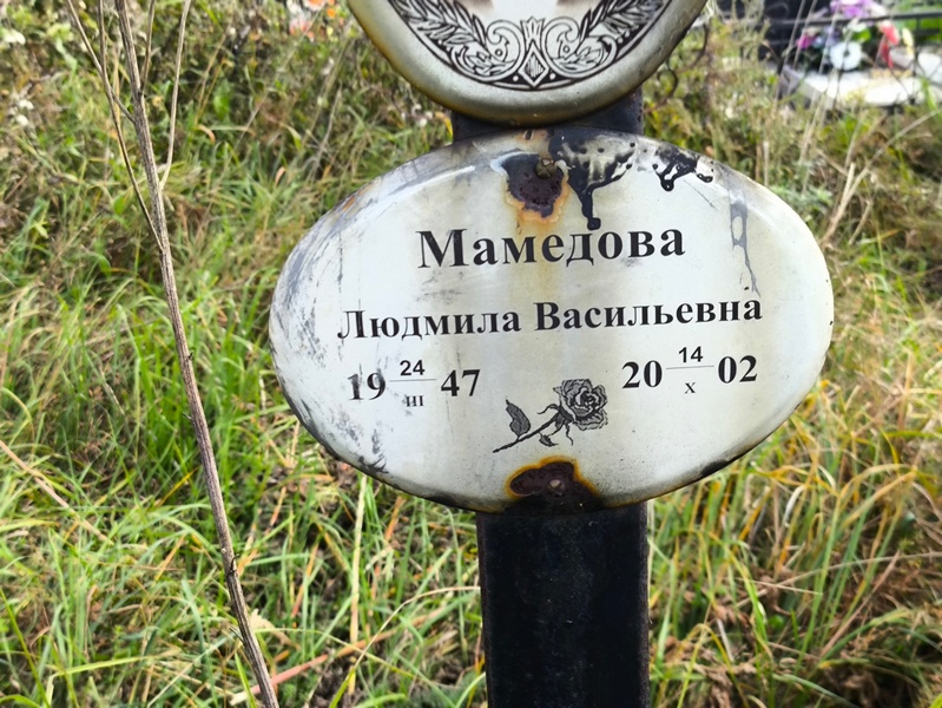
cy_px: 354
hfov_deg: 38.2
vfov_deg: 29.1
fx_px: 1361
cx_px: 471
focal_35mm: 50
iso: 50
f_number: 1.7
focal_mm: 4.71
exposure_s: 1/139
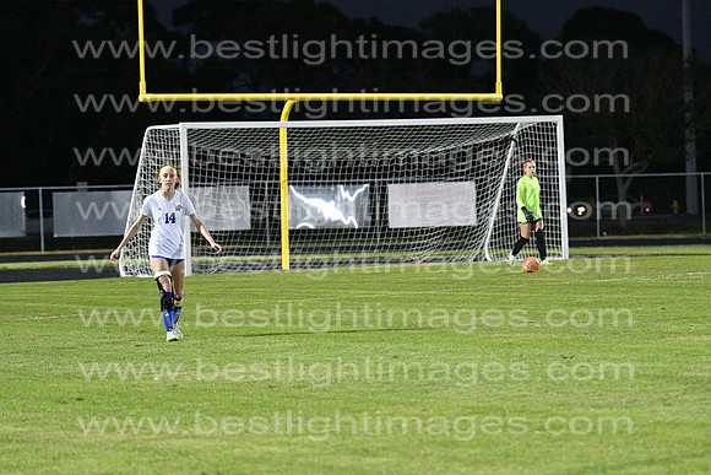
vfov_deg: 7.5
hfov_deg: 11.2
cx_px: 356
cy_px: 238
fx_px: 3615
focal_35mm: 183
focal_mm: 122
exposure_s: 1/800
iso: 8000
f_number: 2.8
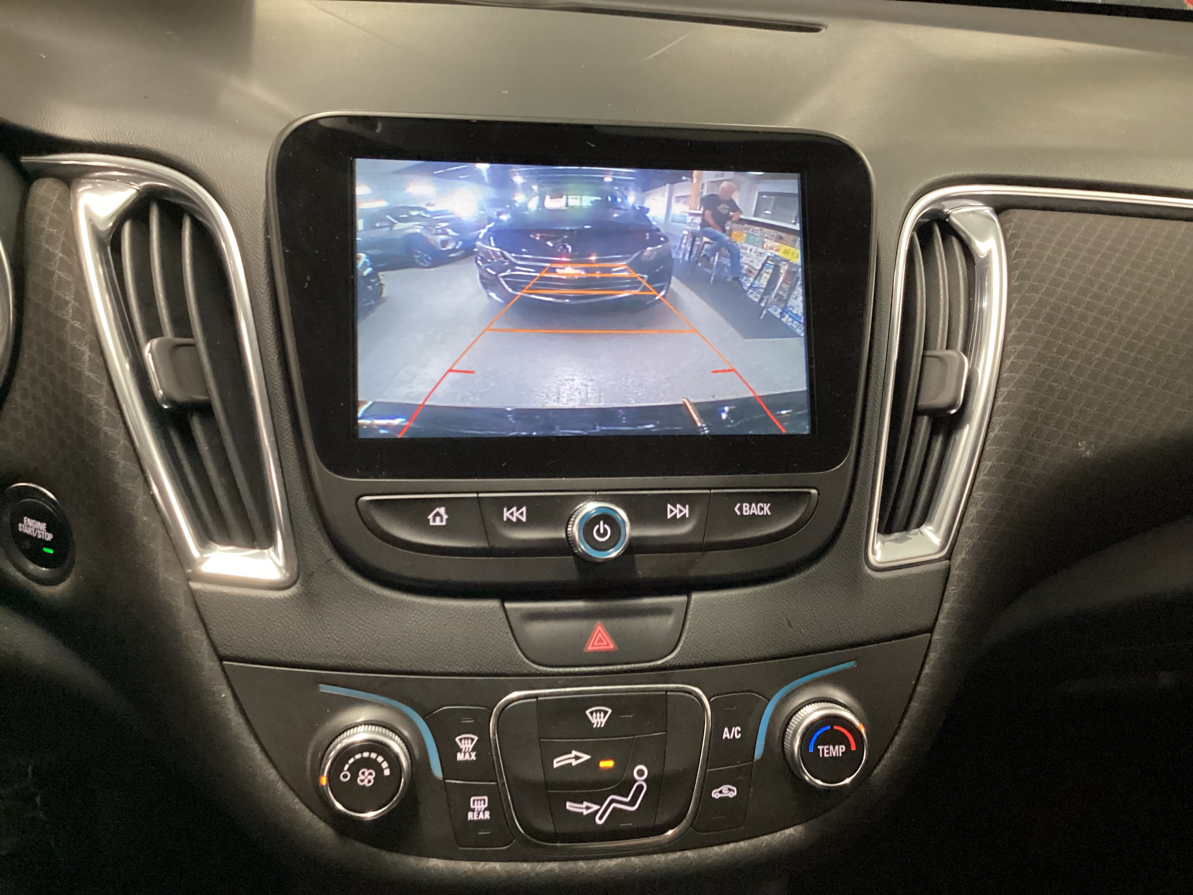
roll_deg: -5.1
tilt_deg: -29.7
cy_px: 448
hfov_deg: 58.4
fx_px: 1068
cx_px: 596
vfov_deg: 45.4
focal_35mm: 31
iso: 400
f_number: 2.4
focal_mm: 3.3
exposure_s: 1/30
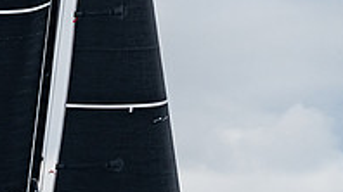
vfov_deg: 0.9
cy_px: 245
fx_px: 12305
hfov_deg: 1.6
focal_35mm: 1354
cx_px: 0
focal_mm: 340
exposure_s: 1/4000
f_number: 6.3
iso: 400
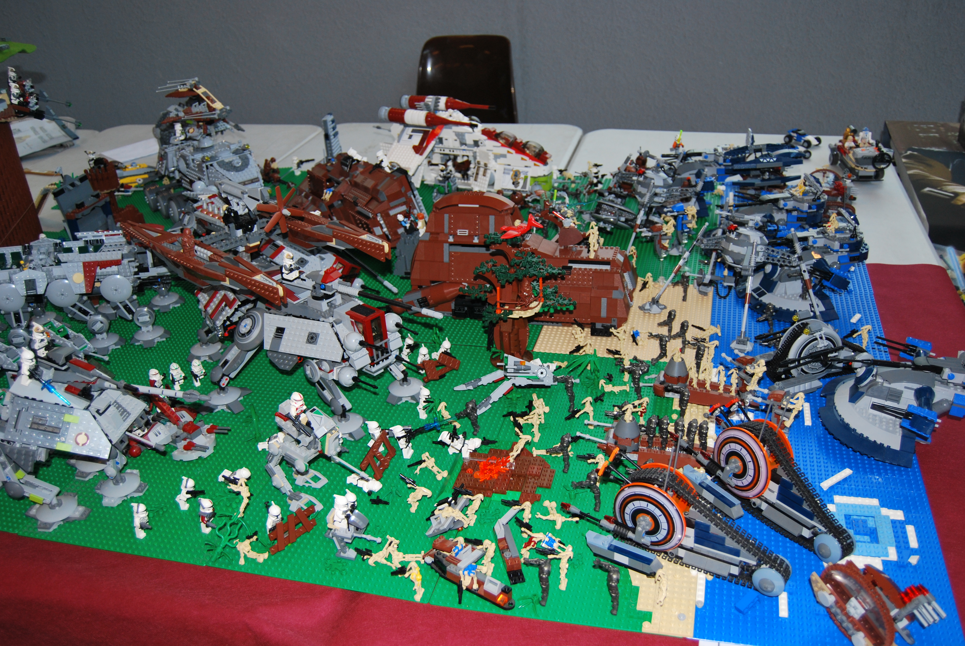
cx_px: 482
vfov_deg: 40.1
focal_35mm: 33
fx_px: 886
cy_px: 323
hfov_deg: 57.2
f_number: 3.8
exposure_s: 1/60
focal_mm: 22
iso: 200
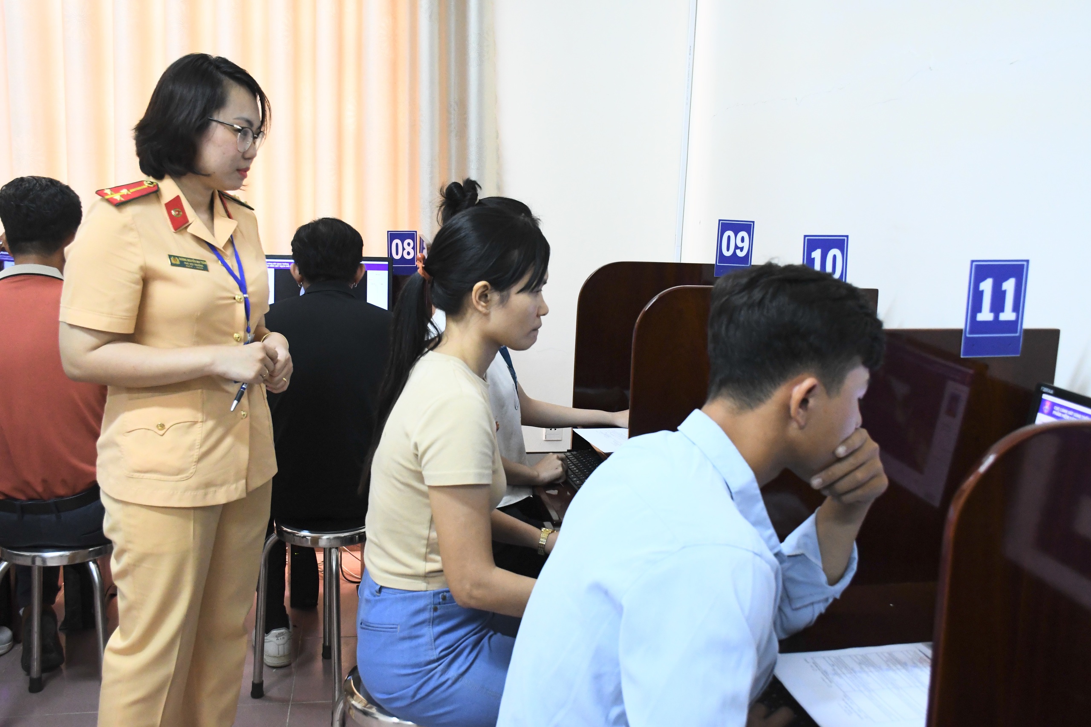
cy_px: 364
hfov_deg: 55.8
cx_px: 546
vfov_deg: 38.9
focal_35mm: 34
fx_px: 1030
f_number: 5.6
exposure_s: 1/80
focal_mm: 23
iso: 2000
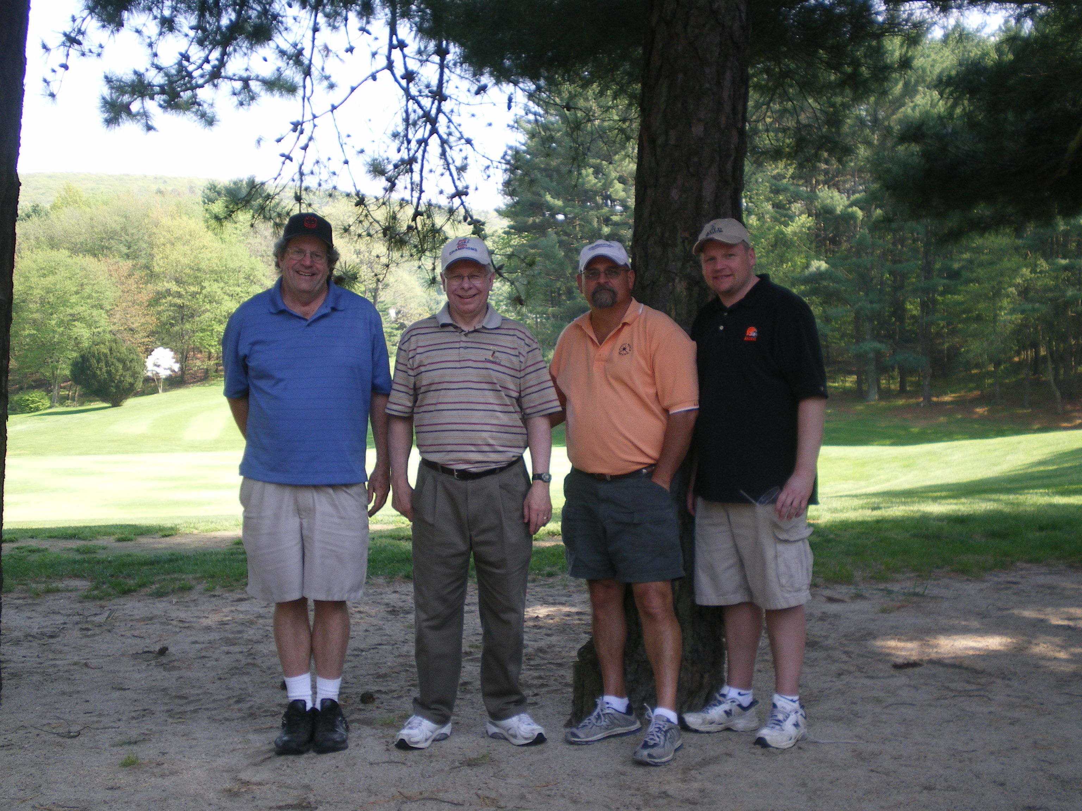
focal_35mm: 50
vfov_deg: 29.1
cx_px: 541
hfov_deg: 38.2
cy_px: 406
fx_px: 1563
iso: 64
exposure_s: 1/100
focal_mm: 8.4
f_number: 3.7
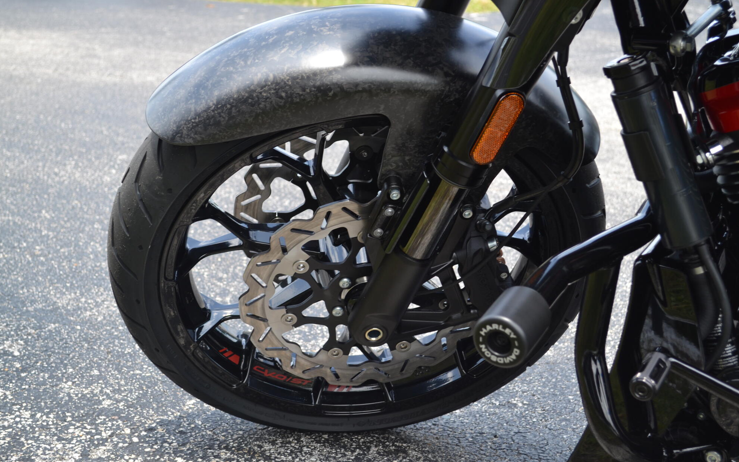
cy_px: 214
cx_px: 374
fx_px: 1249
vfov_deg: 21.0
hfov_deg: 33.0
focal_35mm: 62
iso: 125
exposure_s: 1/125
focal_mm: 40
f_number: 5.6
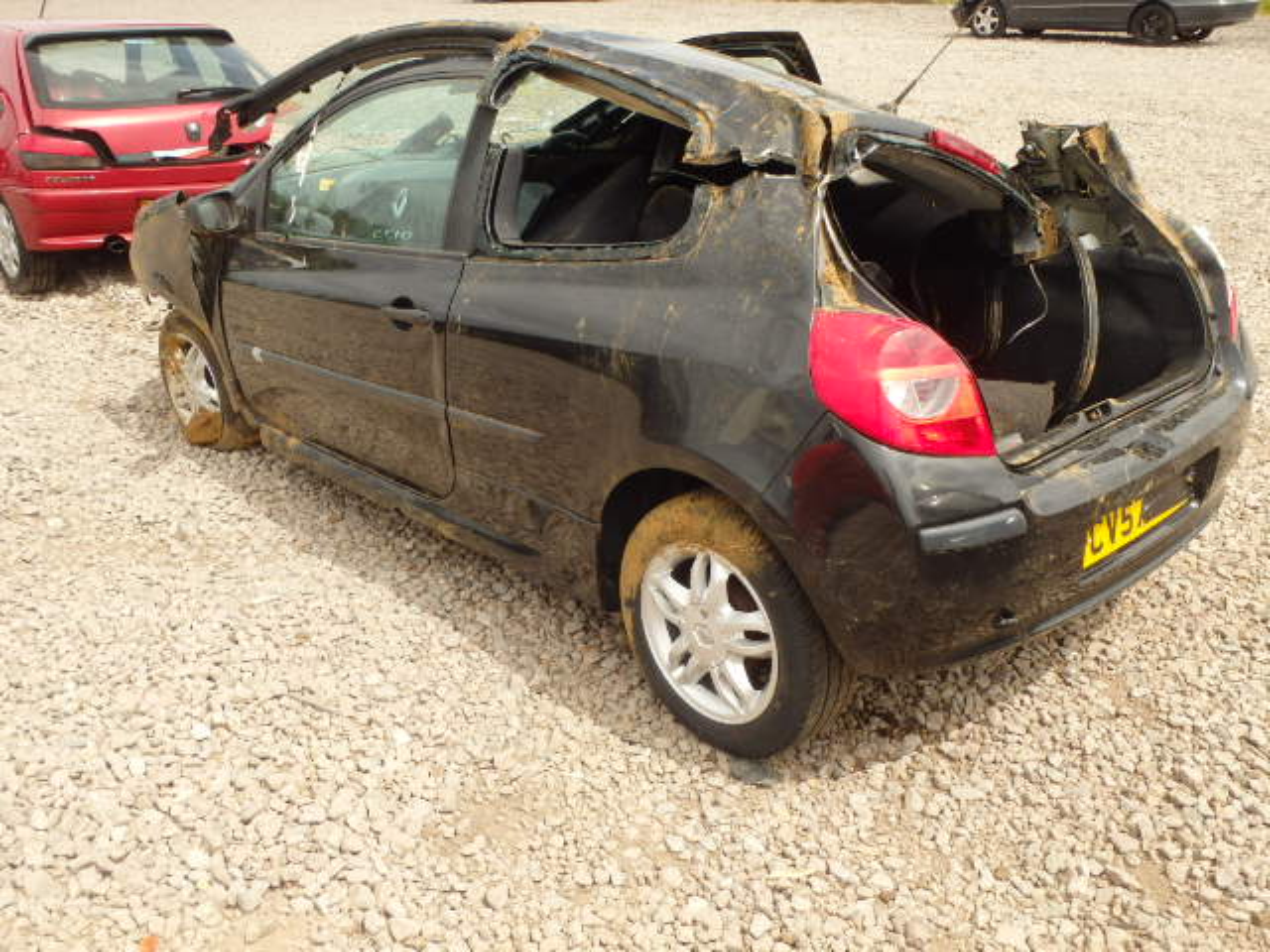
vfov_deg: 41.8
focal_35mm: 34
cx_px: 635
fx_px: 1247
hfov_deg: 54.0
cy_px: 476
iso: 125
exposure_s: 1/500
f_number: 4.4
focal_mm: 6.1
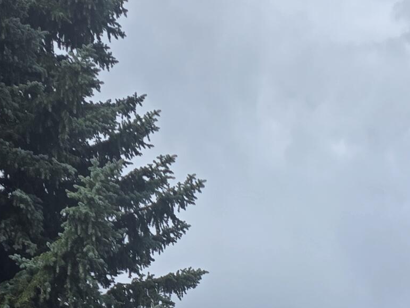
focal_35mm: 89
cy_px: 519
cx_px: 473
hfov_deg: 20.7
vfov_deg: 14.9
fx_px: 1054
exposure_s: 1/588
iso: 25
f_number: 1.8
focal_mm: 5.4
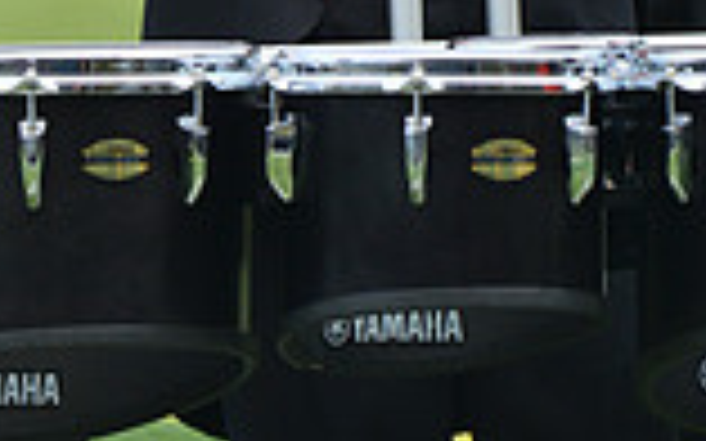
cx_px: 313
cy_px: -482
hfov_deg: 2.8
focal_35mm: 757
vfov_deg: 1.7
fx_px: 14560
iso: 200
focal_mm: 260
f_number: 5.6
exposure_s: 1/640
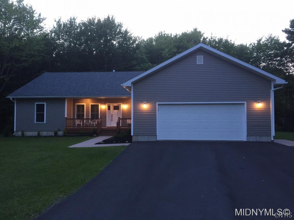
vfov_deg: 48.2
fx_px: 246
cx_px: 147
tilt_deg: +2.3
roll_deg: +0.5
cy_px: 110
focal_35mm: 29
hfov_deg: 61.7
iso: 100
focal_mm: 4.15
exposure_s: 1/30
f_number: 2.2
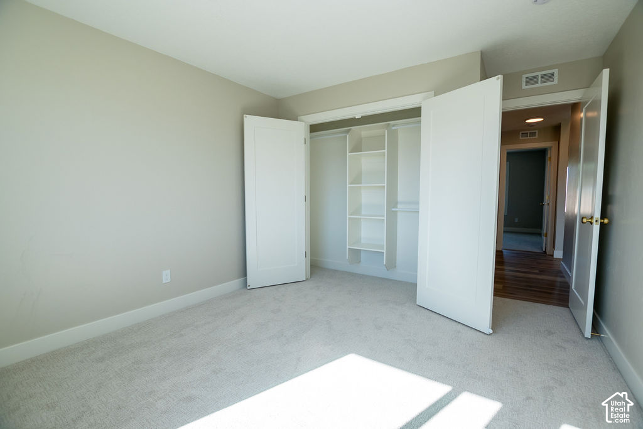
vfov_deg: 76.5
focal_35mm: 15
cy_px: 214
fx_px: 272
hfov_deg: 99.6
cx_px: 322
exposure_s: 1/200
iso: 100
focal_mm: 10
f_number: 4
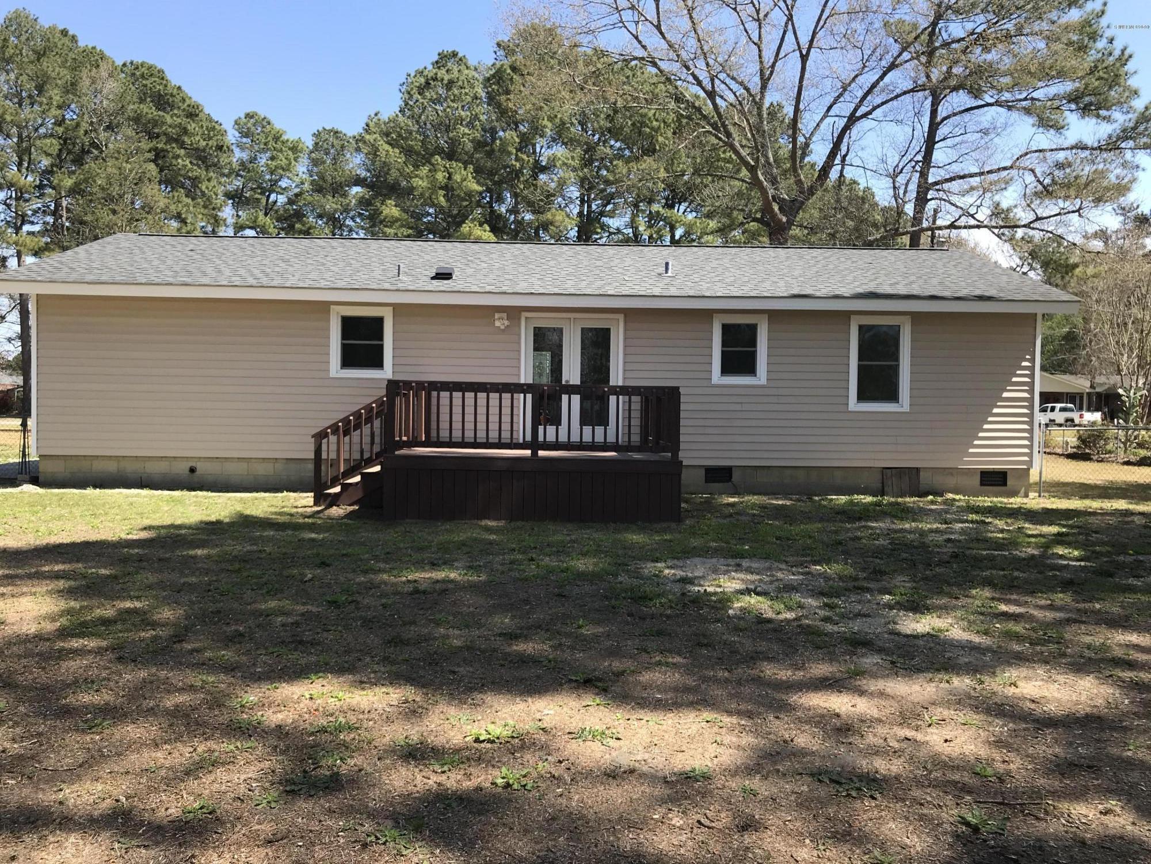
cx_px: 576
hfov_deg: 63.4
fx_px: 931
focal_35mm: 28
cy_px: 432
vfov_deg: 49.7
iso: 20
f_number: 1.8
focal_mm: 3.99
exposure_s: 1/921
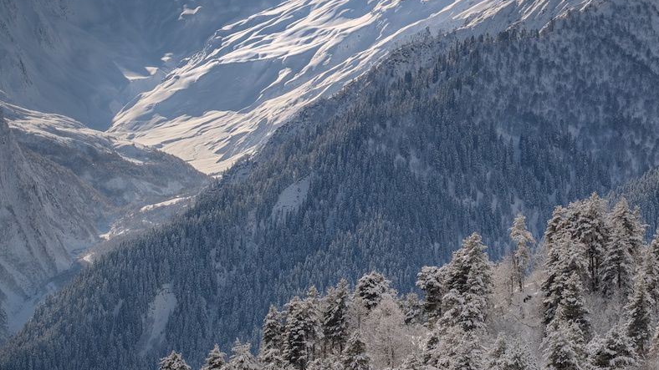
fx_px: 4141
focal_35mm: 237
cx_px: 659
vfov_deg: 5.1
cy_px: 129
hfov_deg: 9.0
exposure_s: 1/1250
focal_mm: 66
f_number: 11
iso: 500
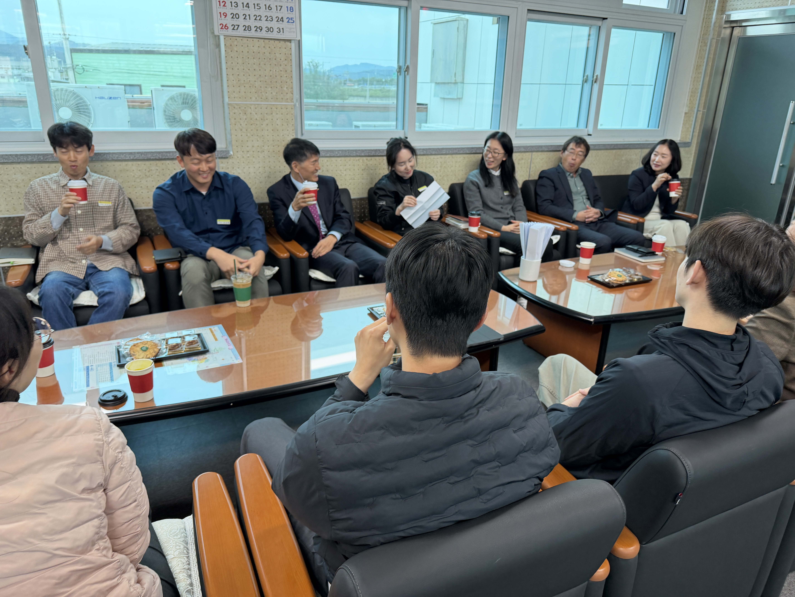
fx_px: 551
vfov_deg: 56.8
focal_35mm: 24
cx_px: 398
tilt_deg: -19.5
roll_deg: -0.8
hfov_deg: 71.6
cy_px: 298
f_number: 1.78
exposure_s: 1/60
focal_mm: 6.76
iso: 160
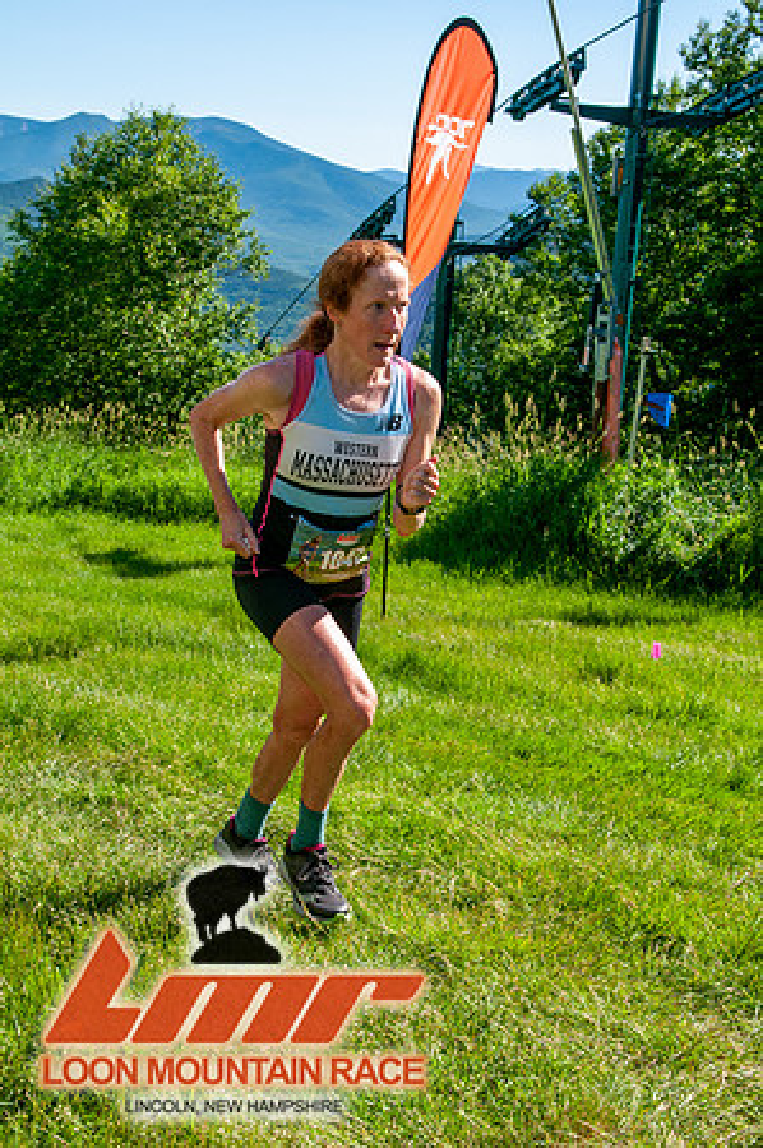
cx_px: 382
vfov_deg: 38.9
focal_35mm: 51
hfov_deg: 26.4
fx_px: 1625
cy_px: 574
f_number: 8
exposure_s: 1/400
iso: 200
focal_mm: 34
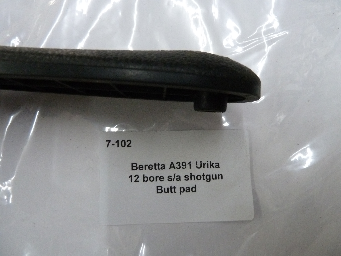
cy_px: 128
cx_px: 170
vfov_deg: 54.9
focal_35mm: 25
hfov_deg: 69.4
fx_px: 246
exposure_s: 1/60
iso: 500
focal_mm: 4.1
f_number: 3.3
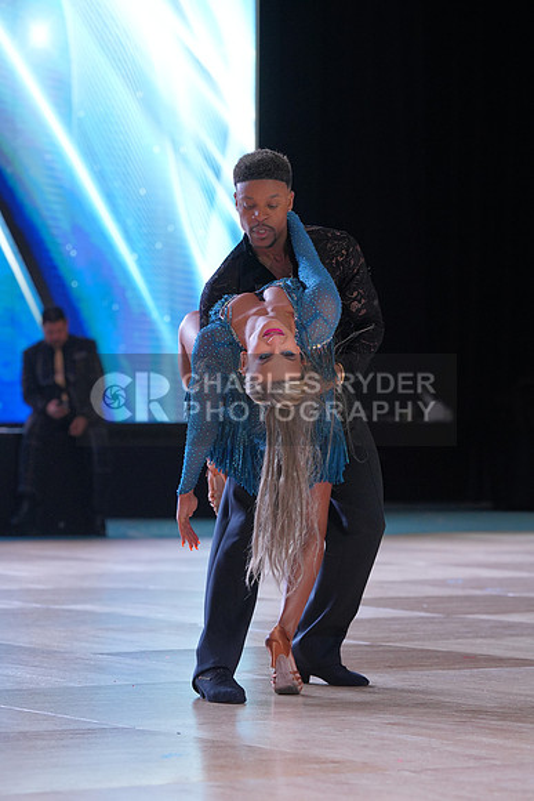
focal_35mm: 145
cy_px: 400
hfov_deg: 9.5
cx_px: 267
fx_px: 3224
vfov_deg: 14.2
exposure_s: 1/400
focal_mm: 145
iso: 2000
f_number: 5
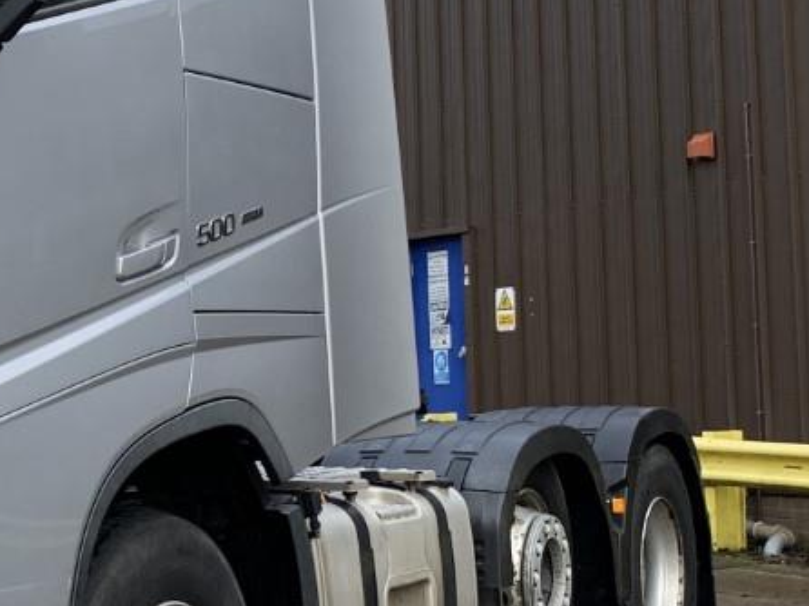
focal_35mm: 84
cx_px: -87
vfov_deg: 17.5
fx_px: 1962
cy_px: 236
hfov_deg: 22.0
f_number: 1.8
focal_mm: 4.25
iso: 25
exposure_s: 1/537
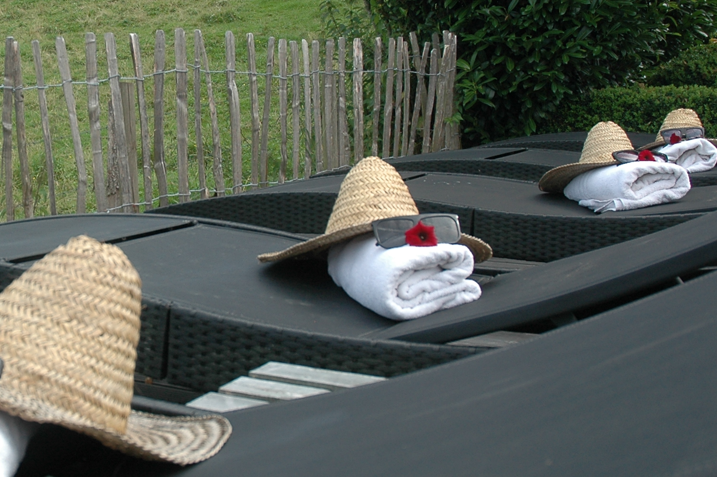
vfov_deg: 25.0
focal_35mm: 54
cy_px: 219
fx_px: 1075
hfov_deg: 35.4
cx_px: 117
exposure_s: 1/500
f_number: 5
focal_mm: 18
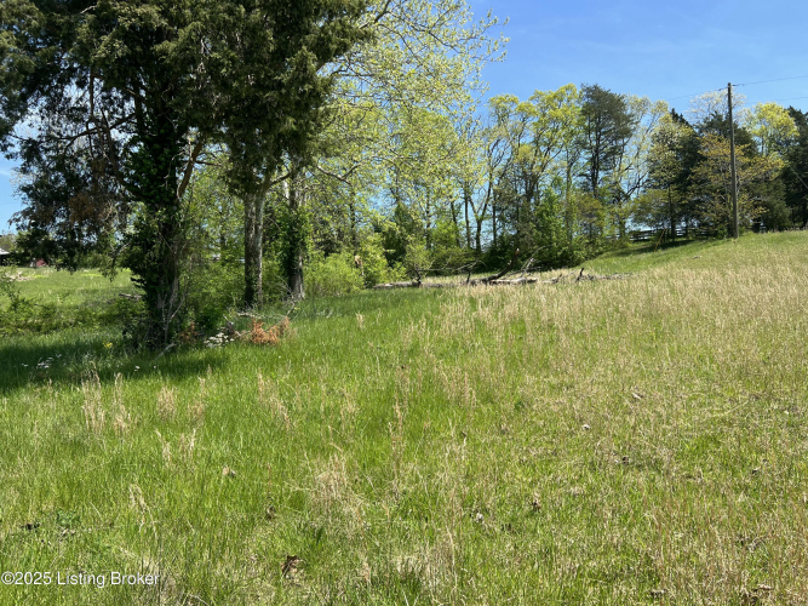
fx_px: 607
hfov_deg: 67.3
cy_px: 303
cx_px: 404
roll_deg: +2.1
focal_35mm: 26
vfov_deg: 53.0
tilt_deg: -0.1
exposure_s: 1/2457
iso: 50
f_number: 1.5
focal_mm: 5.7
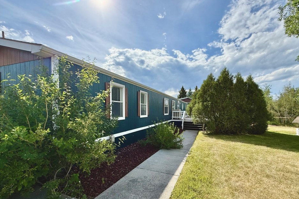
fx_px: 133
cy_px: 113
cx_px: 163
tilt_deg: -0.9
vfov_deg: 73.3
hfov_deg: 96.5
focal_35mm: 16
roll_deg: -0.4
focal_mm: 2.22
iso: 64
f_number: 2.2
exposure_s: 1/2506
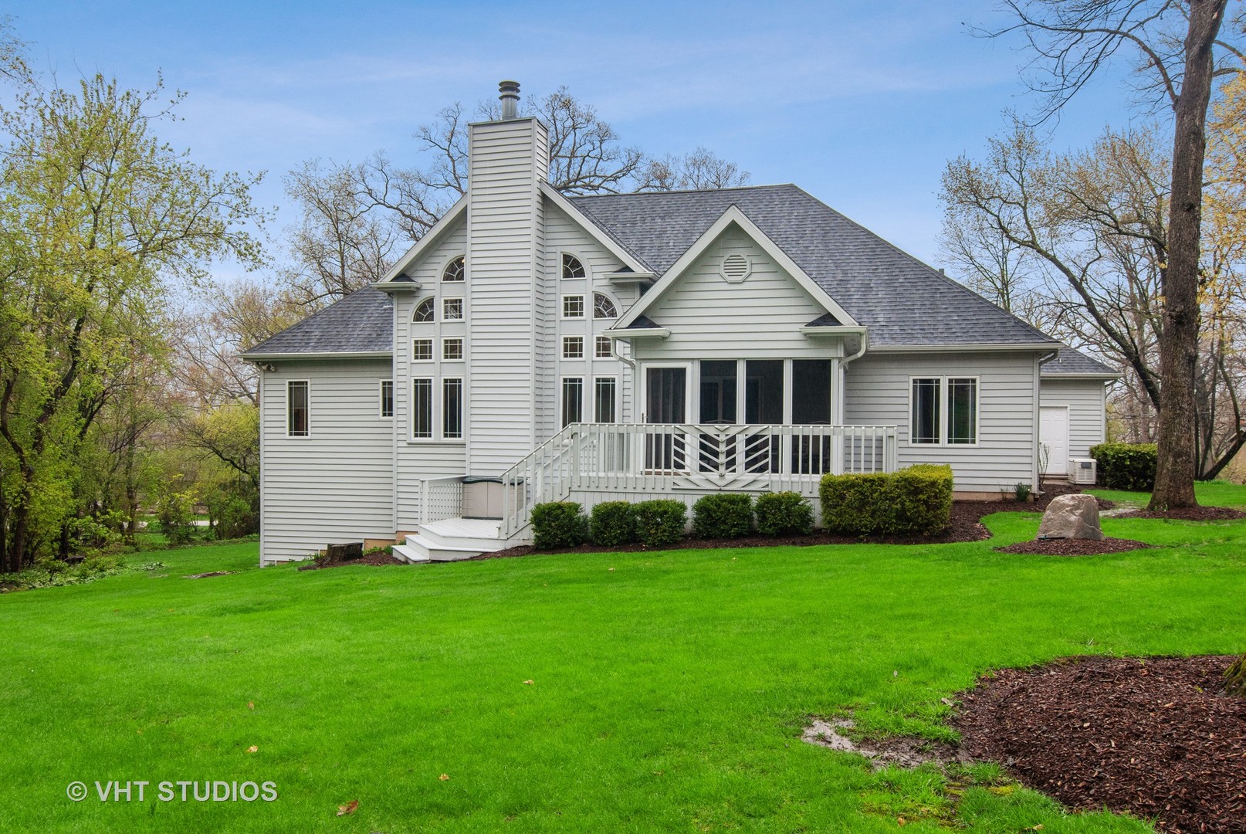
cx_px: 623
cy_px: 417
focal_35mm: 28
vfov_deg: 45.8
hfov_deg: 64.5
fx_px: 987
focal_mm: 19
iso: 200
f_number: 9
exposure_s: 1/50
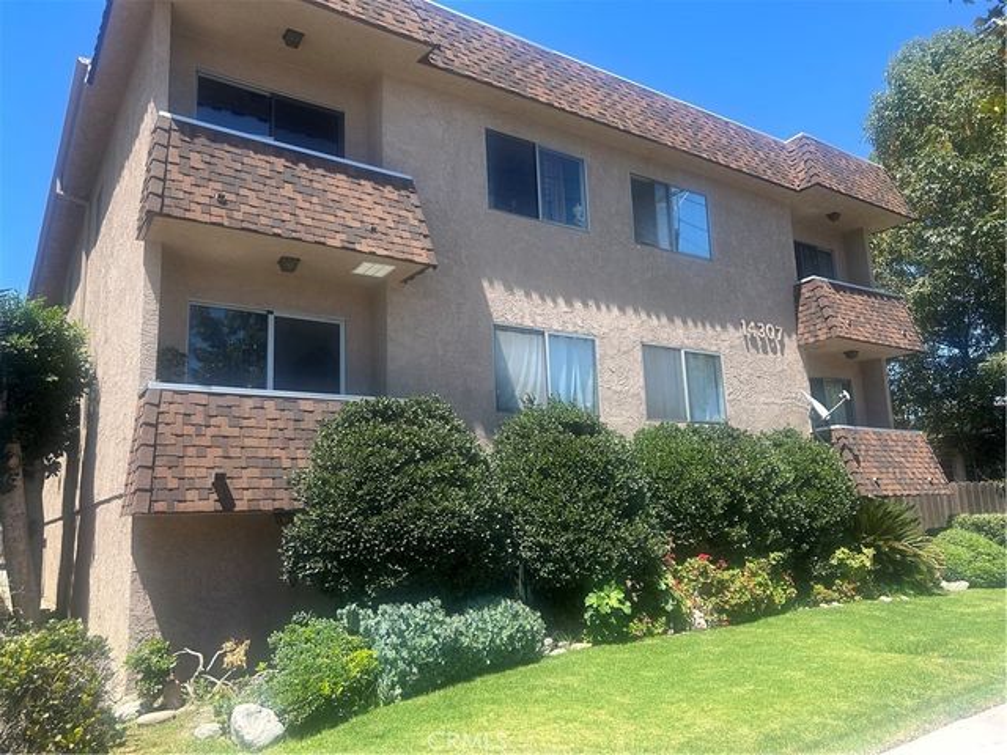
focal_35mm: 26
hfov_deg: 67.3
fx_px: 756
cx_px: 504
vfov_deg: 53.1
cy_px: 378
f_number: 1.5
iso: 50
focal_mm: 5.7
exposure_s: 1/1575
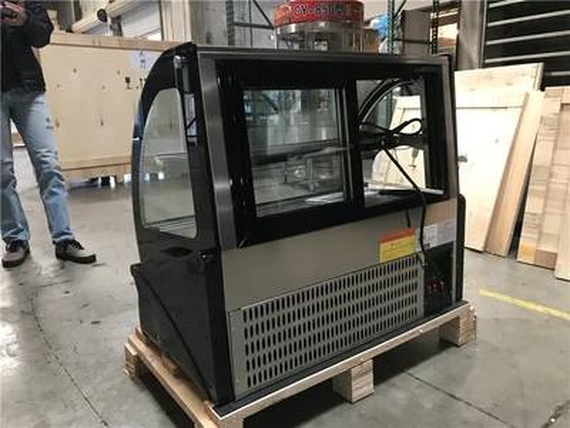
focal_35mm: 28
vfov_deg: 49.7
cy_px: 214
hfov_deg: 63.4
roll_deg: +1.7
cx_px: 285
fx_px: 461
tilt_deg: -11.5
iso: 100
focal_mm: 3.99
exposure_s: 1/13
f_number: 1.8
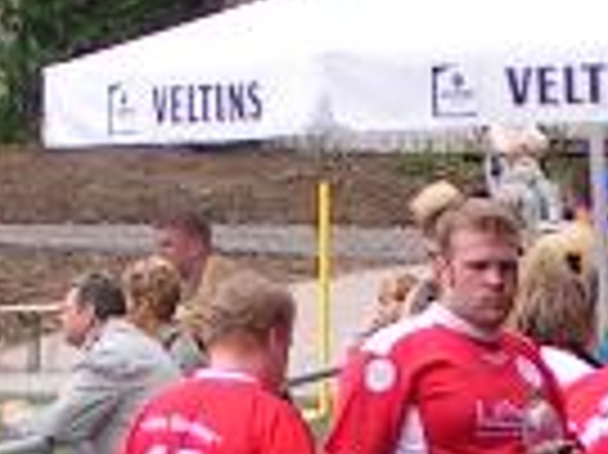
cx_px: 649
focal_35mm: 291
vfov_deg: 5.1
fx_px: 5107
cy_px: 454
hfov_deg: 6.8
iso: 50
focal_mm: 7.6
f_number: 4.5
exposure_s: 1/200
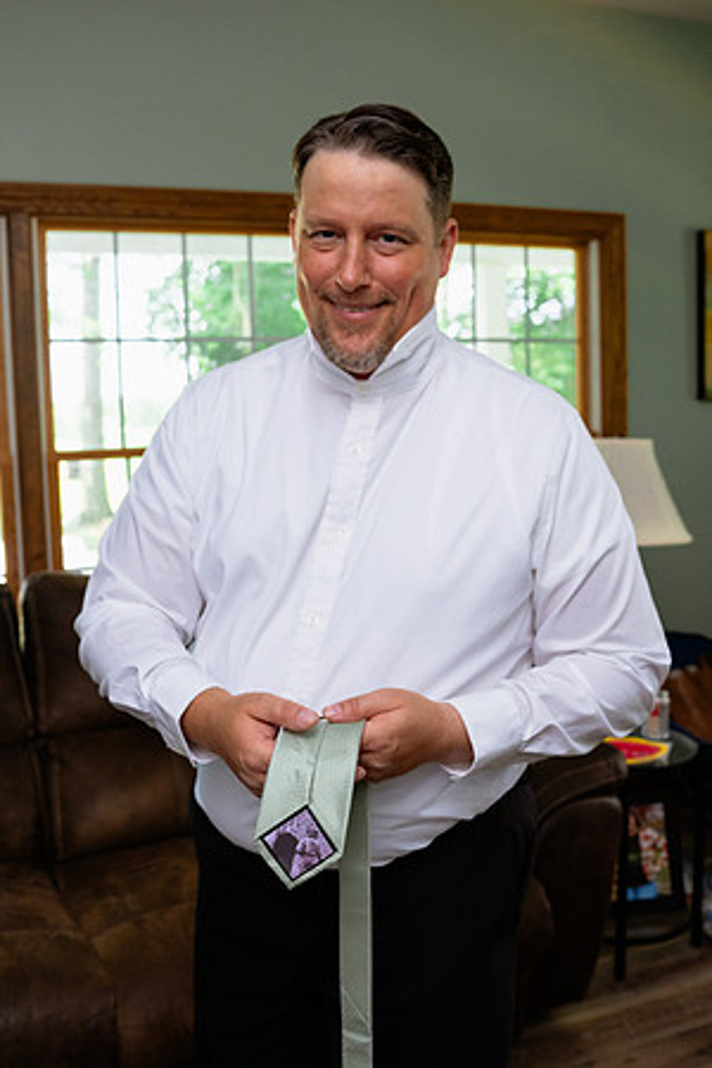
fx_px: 1068
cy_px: 534
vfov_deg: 53.1
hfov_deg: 36.9
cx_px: 356
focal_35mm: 36
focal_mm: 24
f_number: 3.5
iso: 800
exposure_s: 1/250
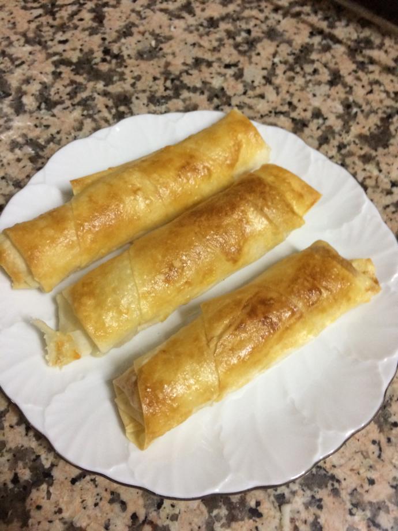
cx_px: 199
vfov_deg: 61.7
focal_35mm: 29
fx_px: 445
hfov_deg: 48.2
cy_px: 266
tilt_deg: -63.1
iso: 250
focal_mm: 4.15
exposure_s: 1/20
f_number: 2.2
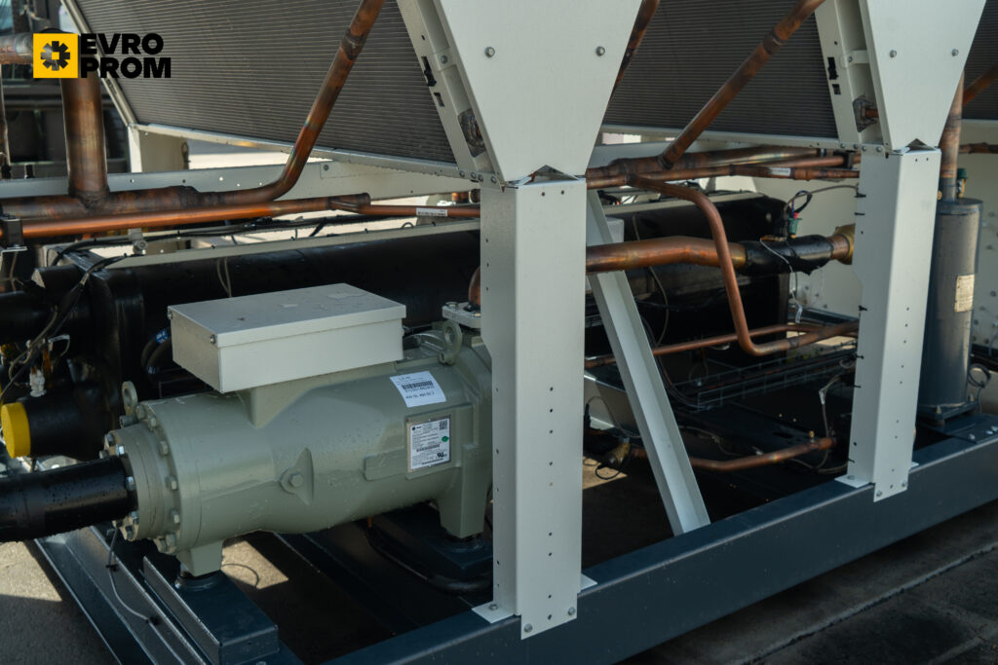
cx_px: 499
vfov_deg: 36.9
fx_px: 998
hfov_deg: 53.1
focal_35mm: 36
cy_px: 332
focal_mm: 36
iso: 200
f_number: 5.6
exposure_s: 1/125
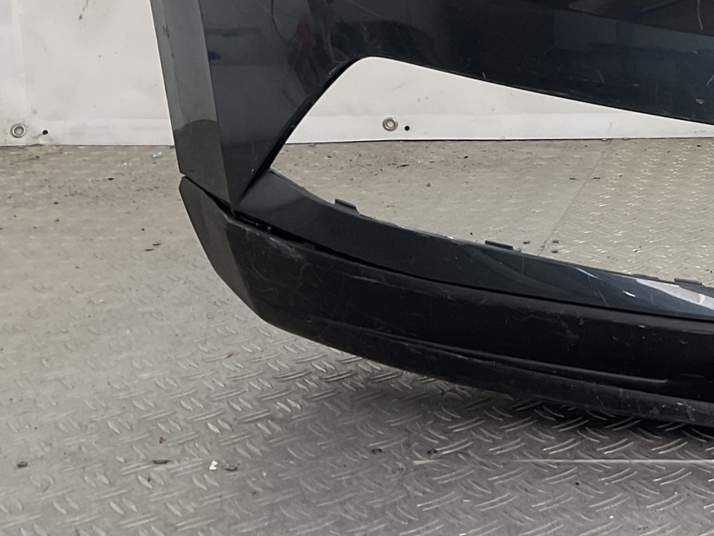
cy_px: -24
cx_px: 827
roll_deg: -1.3
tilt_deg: -6.9
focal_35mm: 69
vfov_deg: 20.5
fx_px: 1423
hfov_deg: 25.6
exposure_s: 1/151
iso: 16
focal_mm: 3
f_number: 1.8
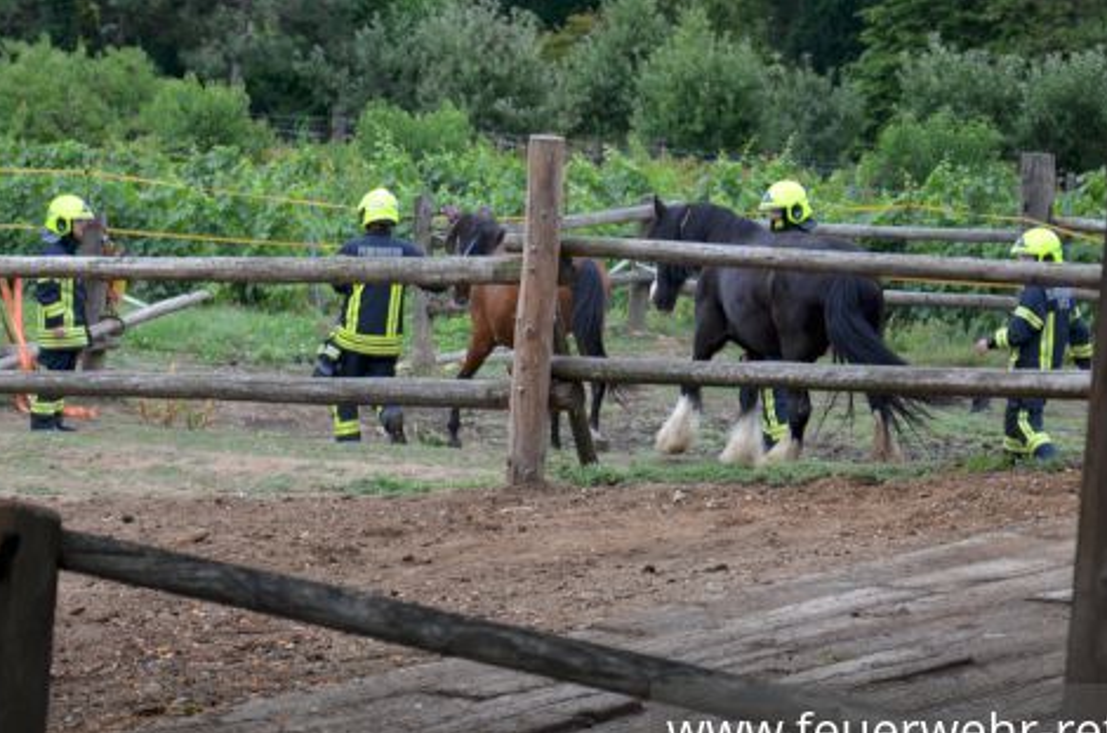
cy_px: 278
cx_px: 452
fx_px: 6678
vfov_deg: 6.3
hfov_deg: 9.5
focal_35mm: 218
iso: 400
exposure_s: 1/125
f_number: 5.6
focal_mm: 105
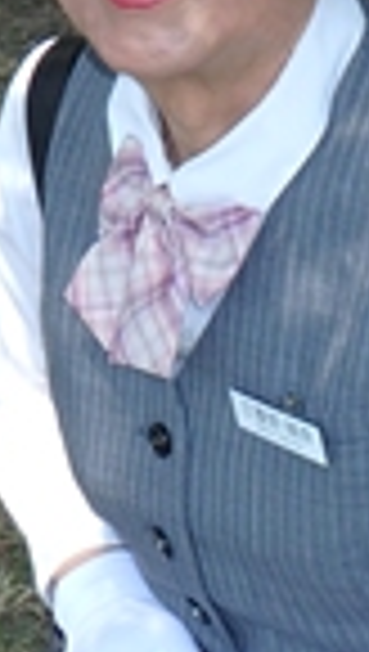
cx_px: 220
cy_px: 225
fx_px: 2027
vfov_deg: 18.2
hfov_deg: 10.4
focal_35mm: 117
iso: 125
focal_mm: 5.5
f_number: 3.3
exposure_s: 1/400
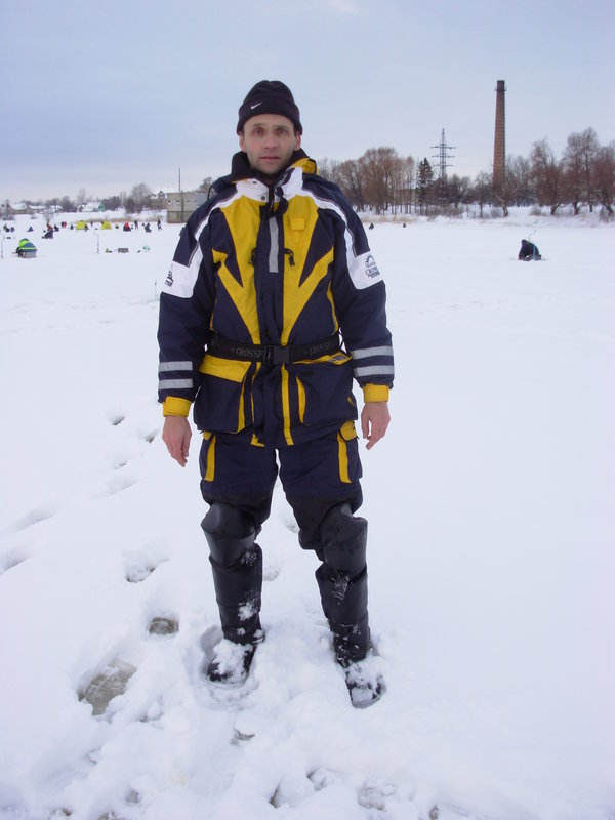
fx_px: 900
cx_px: 308
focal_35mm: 38
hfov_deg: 37.7
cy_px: 410
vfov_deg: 49.0
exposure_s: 1/209
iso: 50
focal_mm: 6.3
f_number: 2.9
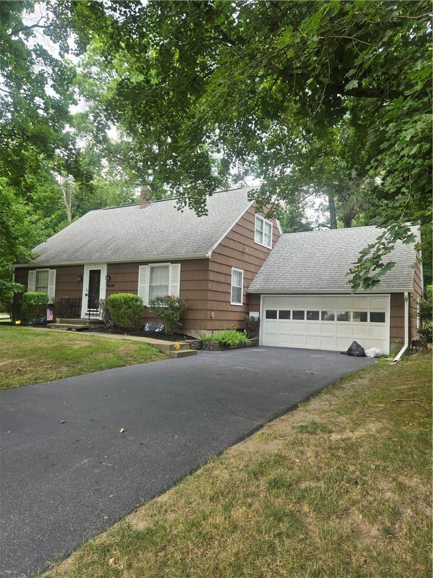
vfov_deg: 73.9
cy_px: 289
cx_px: 216
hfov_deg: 58.9
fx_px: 384
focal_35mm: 23
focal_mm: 5.4
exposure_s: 1/180
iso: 50
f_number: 1.8
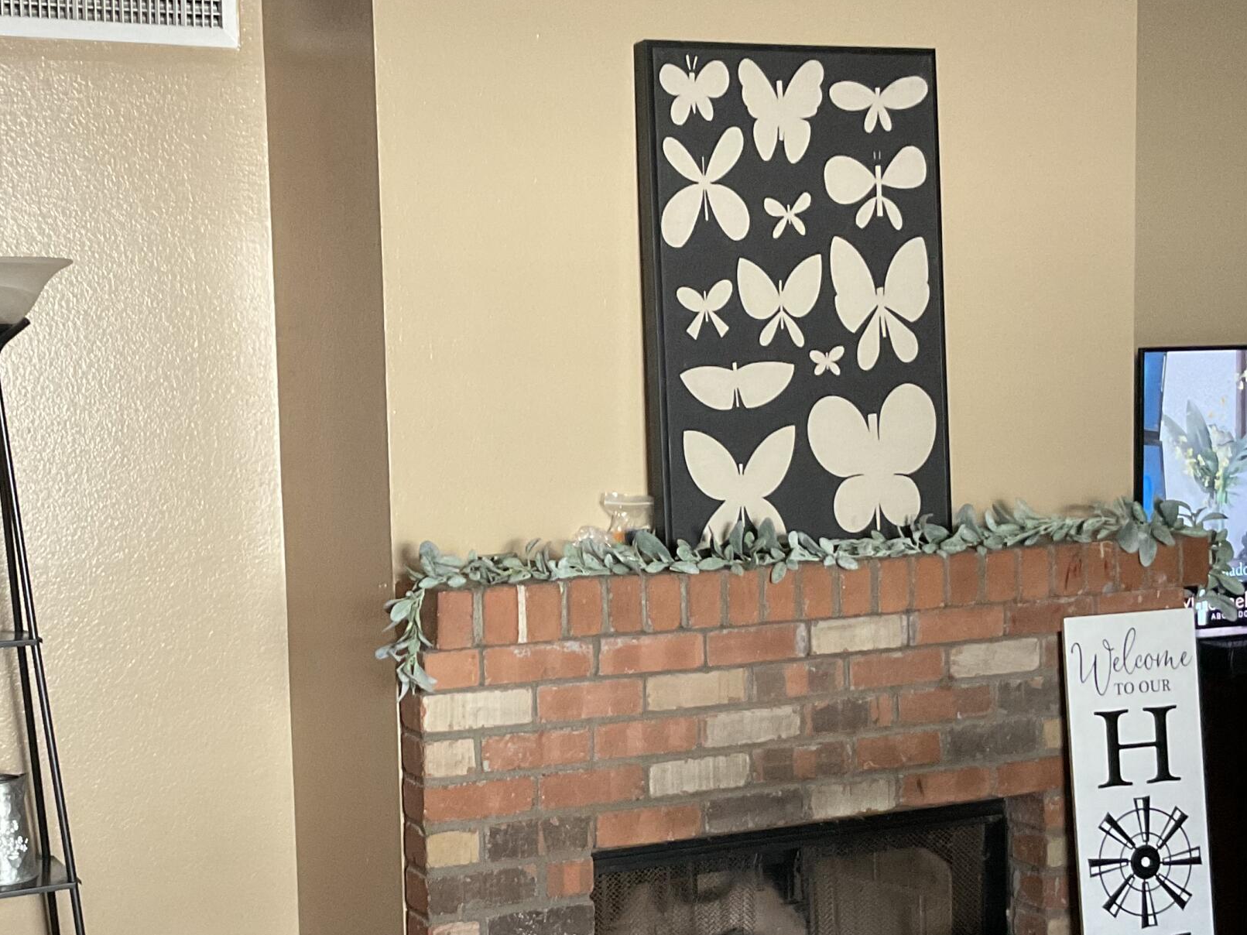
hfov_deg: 35.3
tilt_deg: -6.6
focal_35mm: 54
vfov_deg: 27.0
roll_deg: +1.5
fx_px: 1945
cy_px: 567
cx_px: 454
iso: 200
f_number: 1.8
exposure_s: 1/60
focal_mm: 3
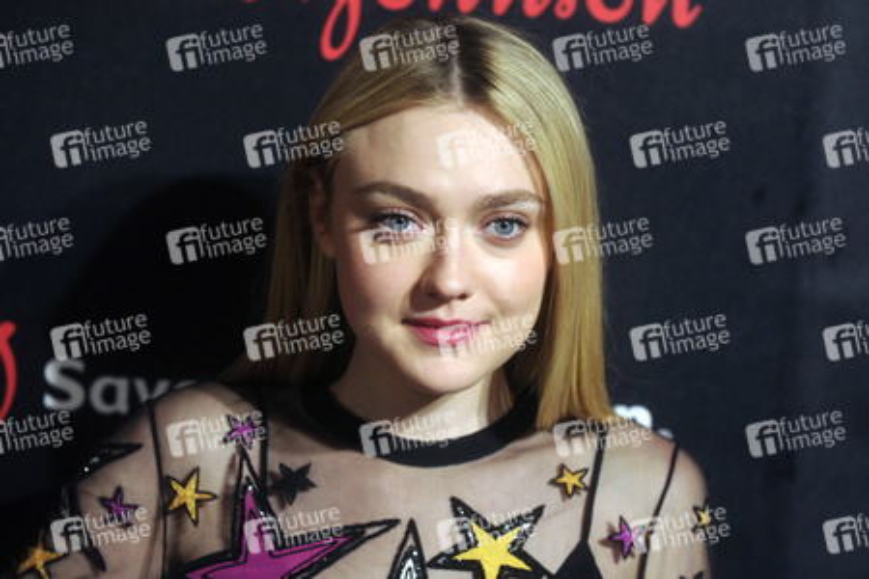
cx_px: 434
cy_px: 290
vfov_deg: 11.8
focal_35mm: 116
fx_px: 2800
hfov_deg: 17.6
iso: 1600
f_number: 4
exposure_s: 1/320
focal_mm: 116
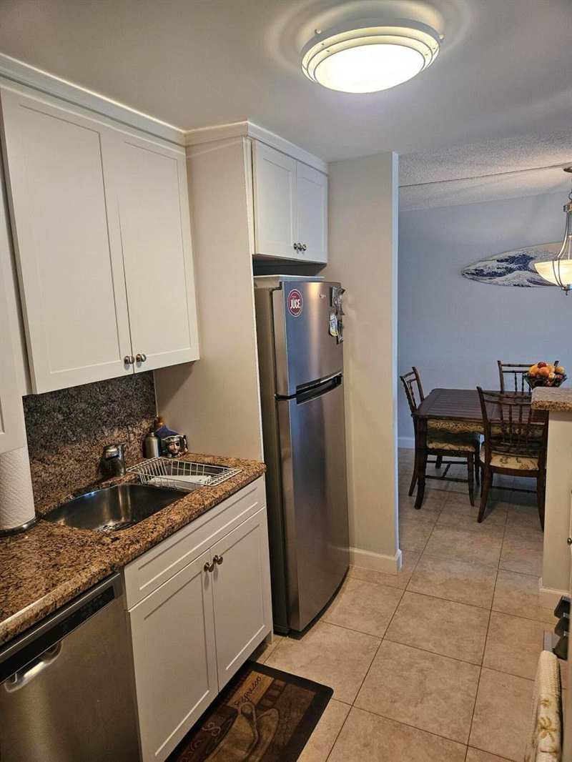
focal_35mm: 23
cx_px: 286
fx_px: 507
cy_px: 381
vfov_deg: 73.9
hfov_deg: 58.9
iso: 250
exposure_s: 1/120
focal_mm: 5.4
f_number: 1.8
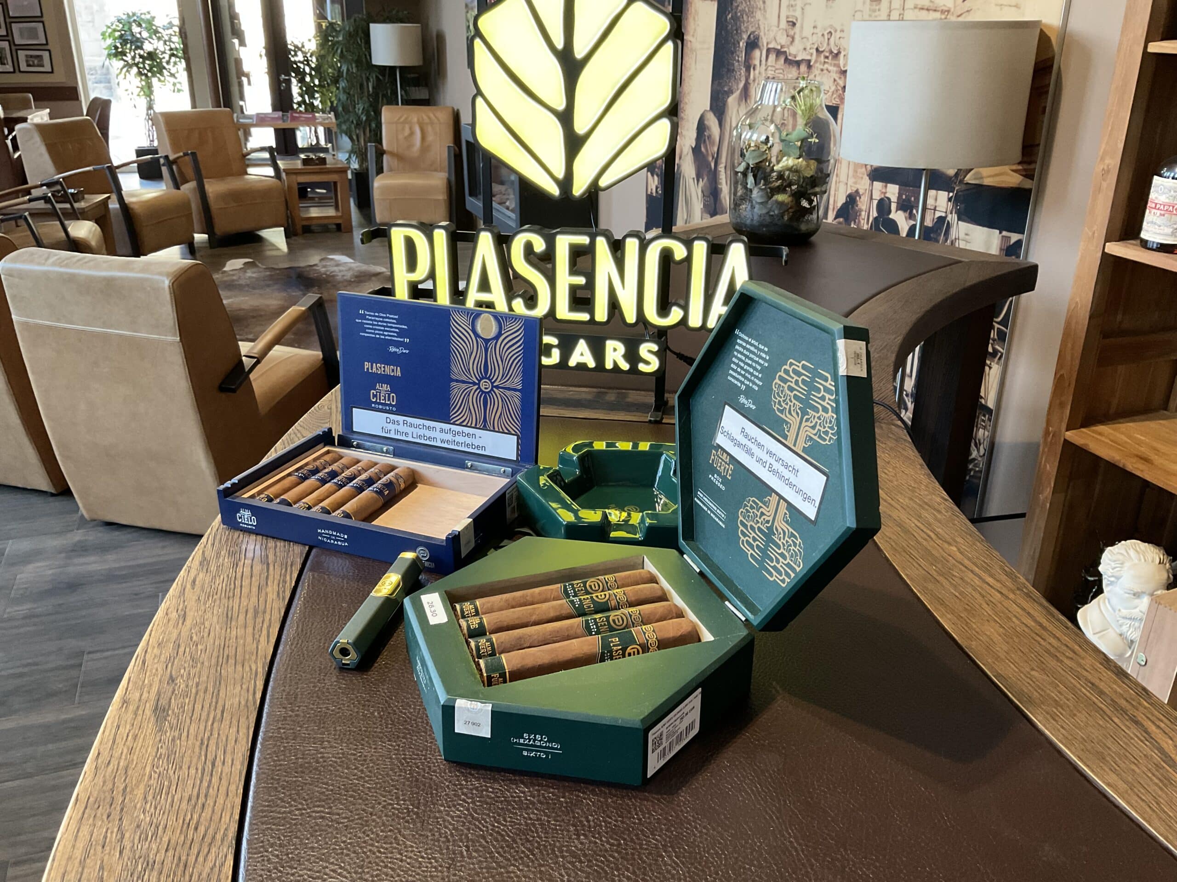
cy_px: 441
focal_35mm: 29
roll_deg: -1.0
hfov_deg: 61.7
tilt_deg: -22.3
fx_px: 986
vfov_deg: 48.2
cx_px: 588
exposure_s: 1/33
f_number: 1.8
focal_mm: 3
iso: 200
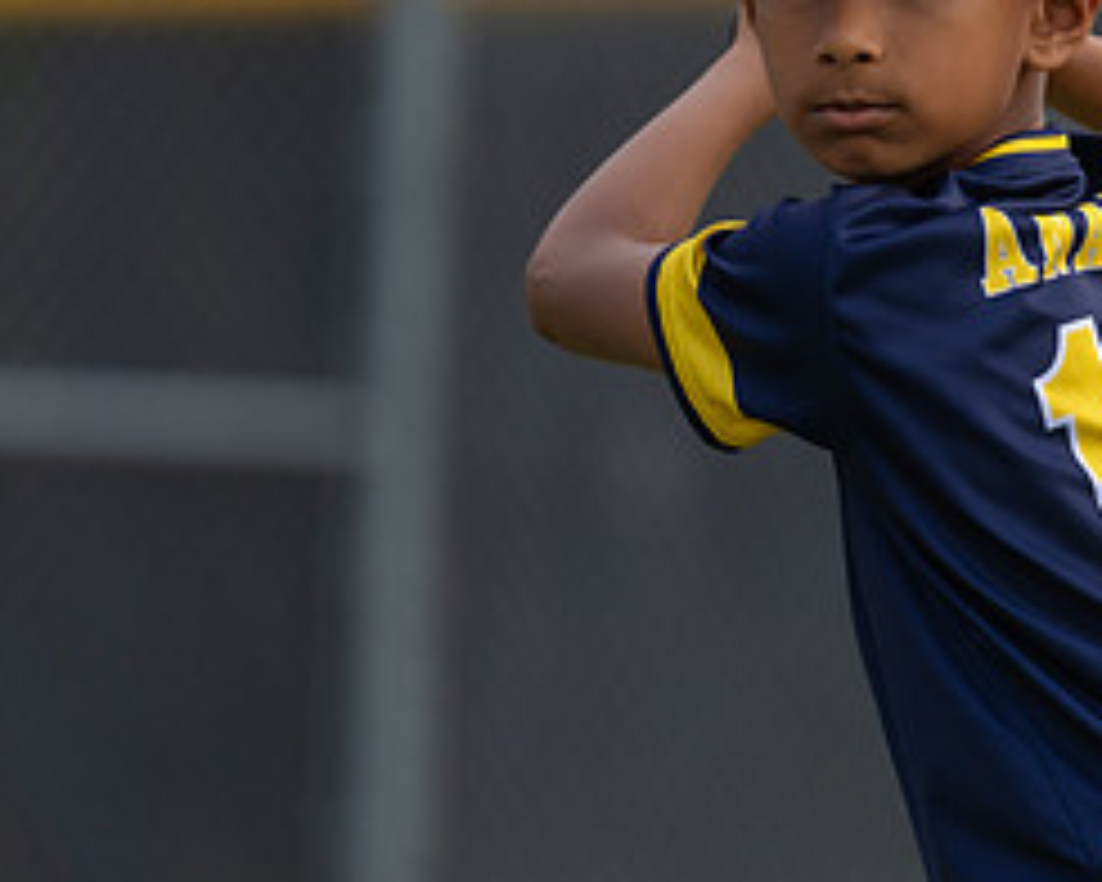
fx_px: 13568
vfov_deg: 3.7
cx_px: 931
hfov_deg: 4.6
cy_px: 115
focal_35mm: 416
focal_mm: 187
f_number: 2.8
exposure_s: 1/320
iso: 250
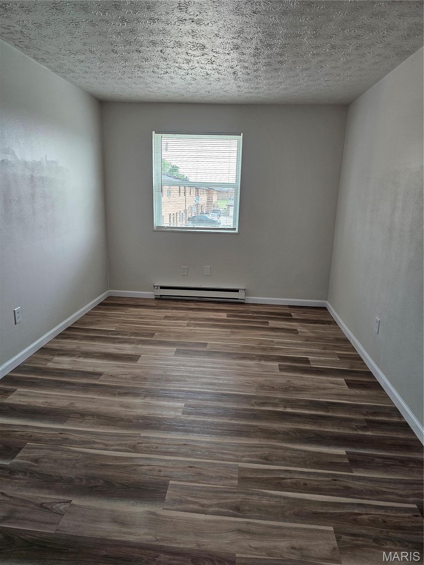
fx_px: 376
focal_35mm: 23
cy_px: 282
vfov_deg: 73.9
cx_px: 212
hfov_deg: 58.9
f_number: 1.7
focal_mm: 6.3
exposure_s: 1/120
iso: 100
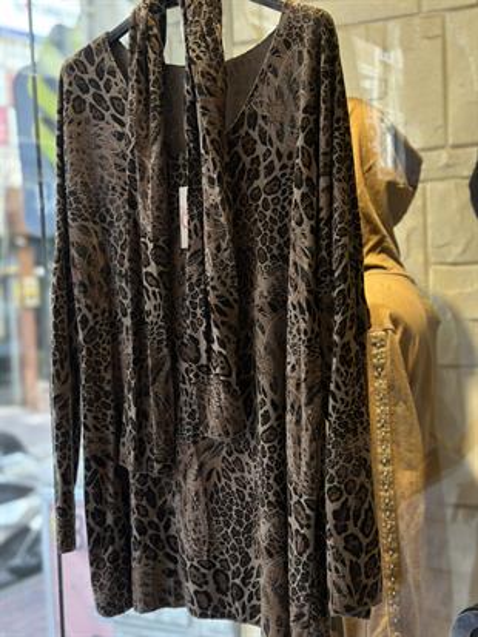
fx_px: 883
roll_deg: +2.2
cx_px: 239
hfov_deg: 30.3
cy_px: 318
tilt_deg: -2.2
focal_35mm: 48
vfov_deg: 39.6
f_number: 1.78
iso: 125
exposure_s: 1/125
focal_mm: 6.86
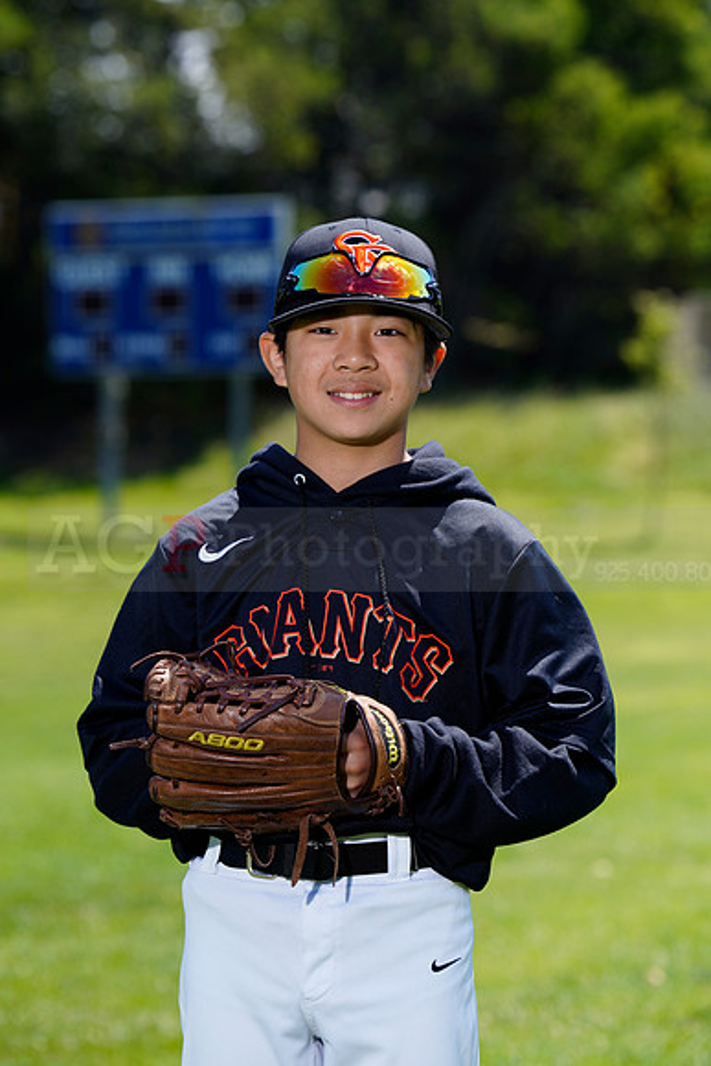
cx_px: 356
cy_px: 533
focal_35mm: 165
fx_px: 4885
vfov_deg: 12.4
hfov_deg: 8.3
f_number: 6.3
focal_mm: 165
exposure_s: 1/250
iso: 100
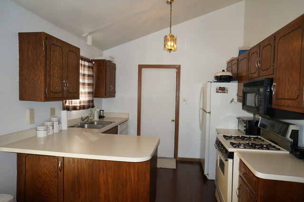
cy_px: 101
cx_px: 152
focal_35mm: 24
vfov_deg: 53.0
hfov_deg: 73.8
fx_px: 202
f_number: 4
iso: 320
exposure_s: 1/160
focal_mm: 16
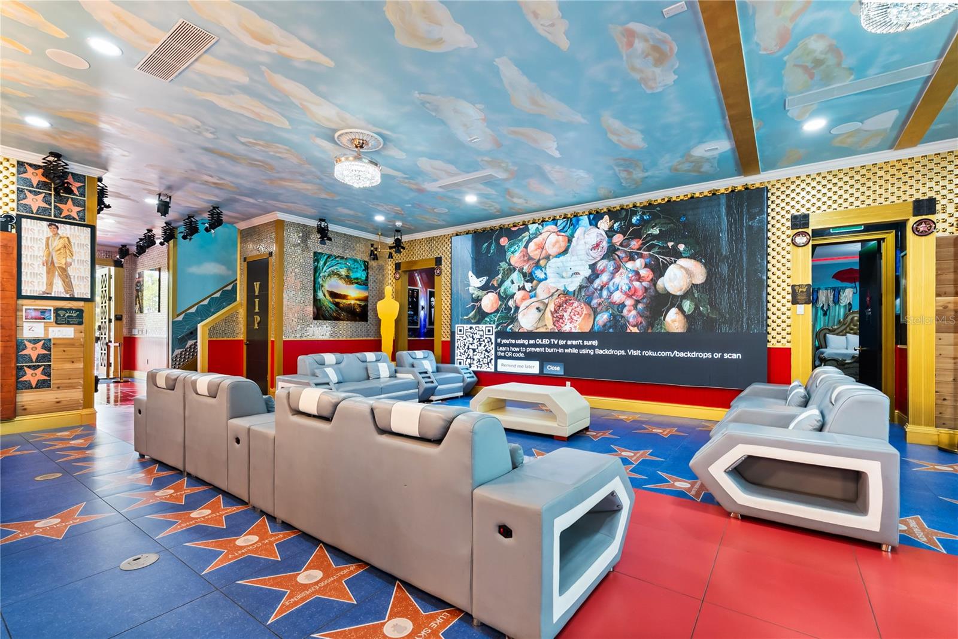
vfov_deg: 72.1
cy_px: 320
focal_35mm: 16
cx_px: 479
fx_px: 439
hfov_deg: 95.0
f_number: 7.1
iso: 1600
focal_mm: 16.5
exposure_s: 1/15
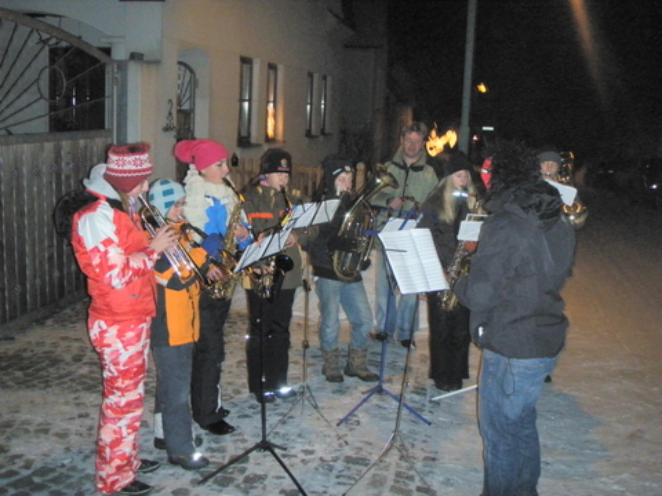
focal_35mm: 38
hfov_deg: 49.0
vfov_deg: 37.7
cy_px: 248
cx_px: 331
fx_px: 727
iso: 640
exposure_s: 1/30
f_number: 3.5
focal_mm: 6.7
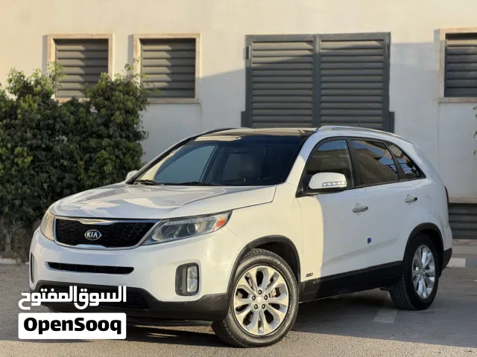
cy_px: 178
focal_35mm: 77
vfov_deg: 19.1
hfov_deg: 25.3
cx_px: 238
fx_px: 1061
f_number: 2.8
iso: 25
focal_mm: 9
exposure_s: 1/539
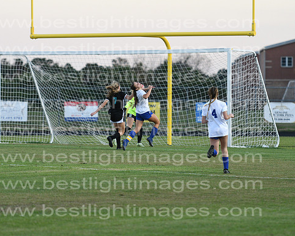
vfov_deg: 6.5
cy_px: 118
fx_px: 2078
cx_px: 123
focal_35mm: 238
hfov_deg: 8.1
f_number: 2.8
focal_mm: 140
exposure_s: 1/800
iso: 1100
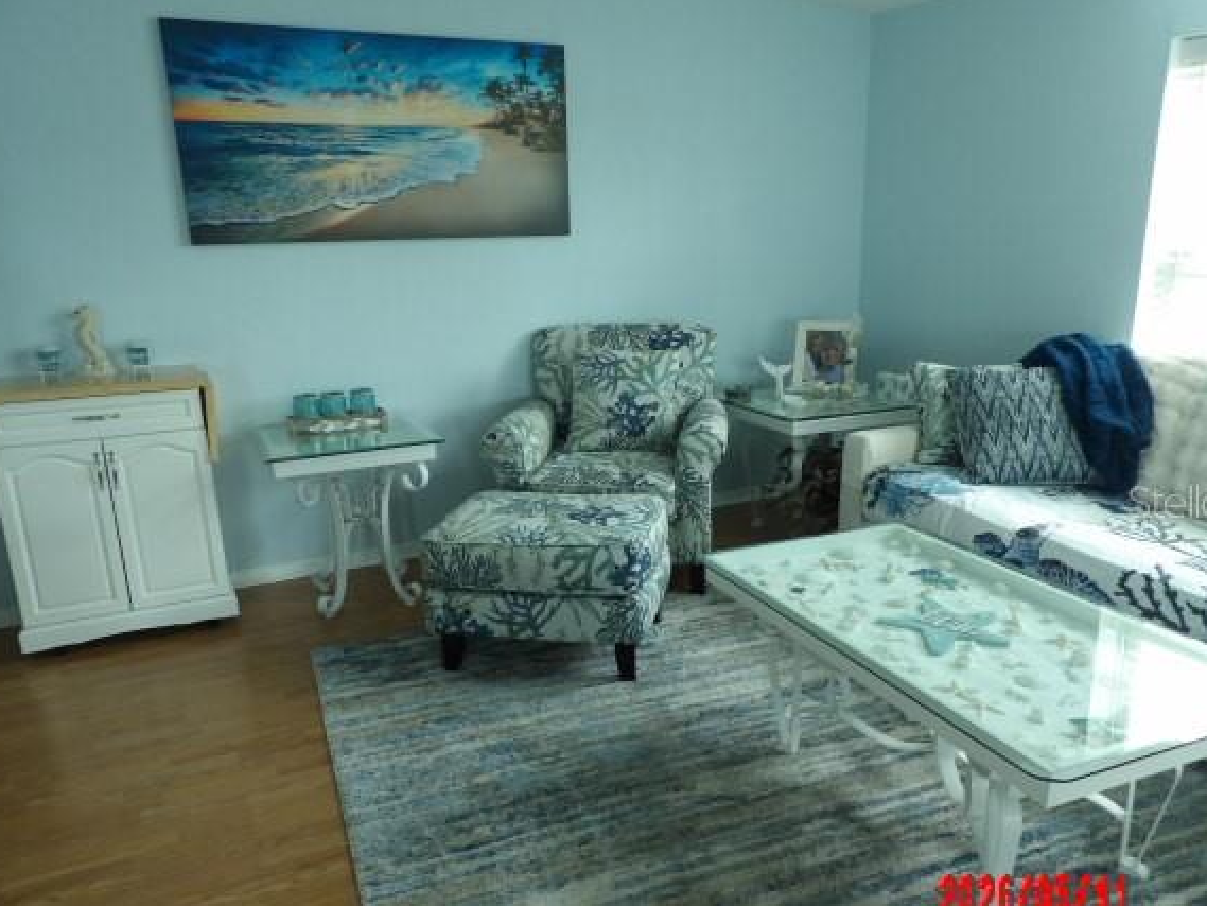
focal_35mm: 27
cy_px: 501
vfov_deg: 51.3
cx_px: 649
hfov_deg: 65.2
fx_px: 942
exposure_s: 1/33
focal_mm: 4.3
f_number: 3.2
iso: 131
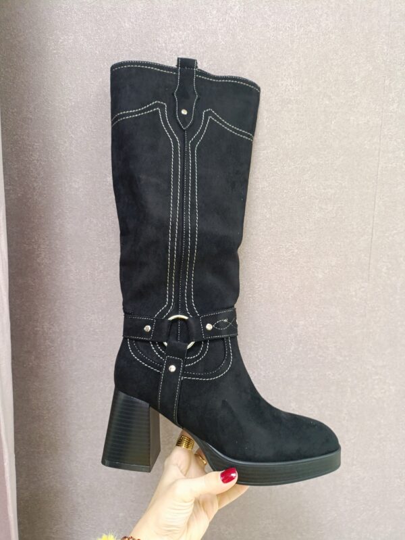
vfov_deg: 69.4
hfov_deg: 54.9
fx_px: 390
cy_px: 270
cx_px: 202
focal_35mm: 25
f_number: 1.7
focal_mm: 4.71
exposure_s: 1/25
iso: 640
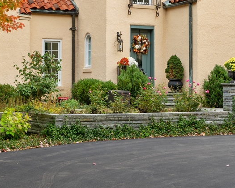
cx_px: 116
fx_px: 605
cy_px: 41
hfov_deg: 22.0
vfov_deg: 17.5
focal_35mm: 87
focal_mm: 30
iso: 200
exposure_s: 1/45
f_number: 8
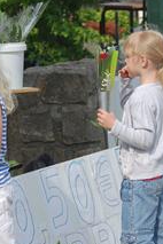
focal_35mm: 277
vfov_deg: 7.4
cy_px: 160
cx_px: 64
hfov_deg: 5.0
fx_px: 1881
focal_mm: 82
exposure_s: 1/640
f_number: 6.3
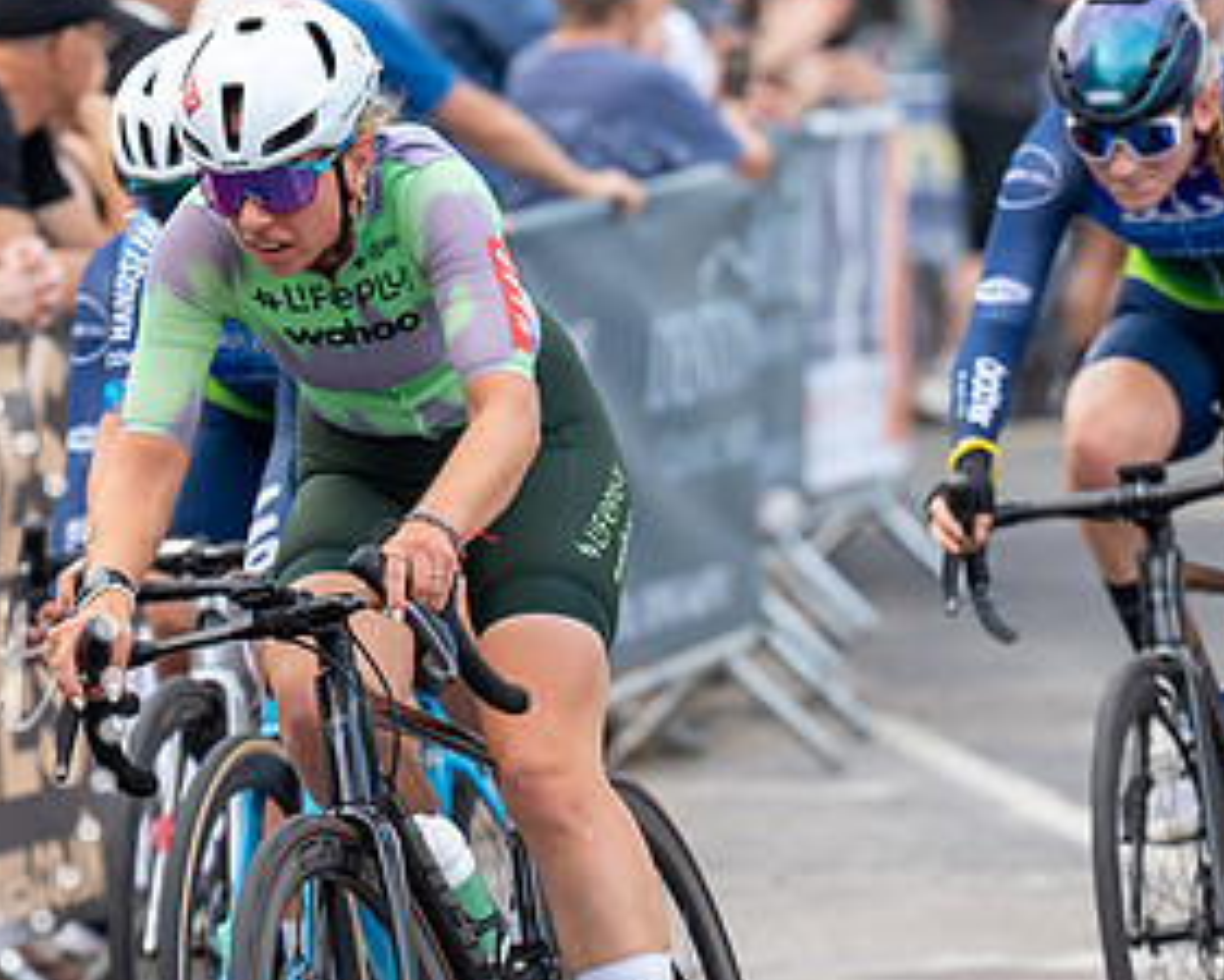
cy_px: 244
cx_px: 447
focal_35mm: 400
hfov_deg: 4.8
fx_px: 14495
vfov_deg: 3.9
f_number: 3.2
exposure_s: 1/1000
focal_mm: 164
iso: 500
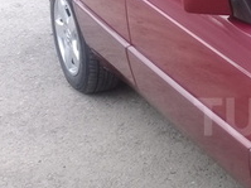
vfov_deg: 14.3
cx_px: 323
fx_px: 746
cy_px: 117
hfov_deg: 17.9
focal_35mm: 103
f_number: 2.2
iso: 50
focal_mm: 3.3
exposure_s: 1/198
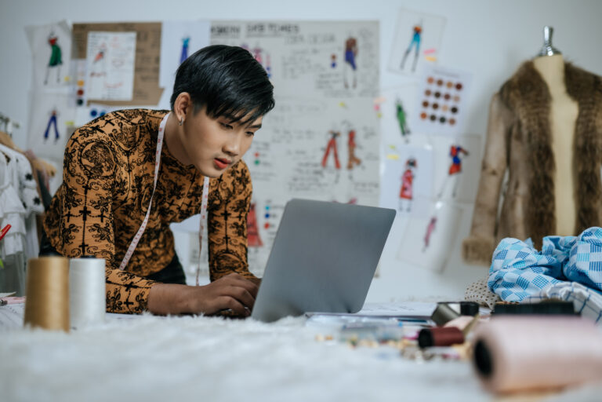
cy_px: 201
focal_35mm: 35
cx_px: 301
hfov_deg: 54.4
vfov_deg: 37.9
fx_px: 585
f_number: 1.8
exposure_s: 1/200
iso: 200
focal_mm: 35
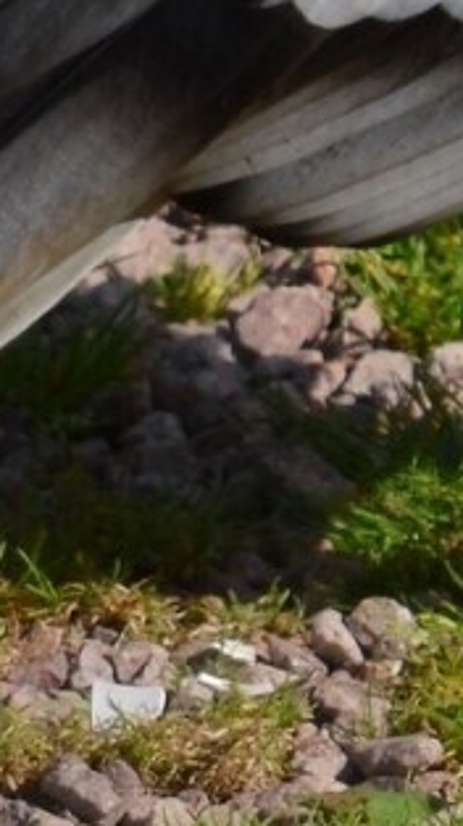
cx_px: 1544
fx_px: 63137
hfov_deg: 0.4
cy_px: -197
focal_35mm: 2885
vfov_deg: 0.7
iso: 100
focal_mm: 300
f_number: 6.3
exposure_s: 1/640
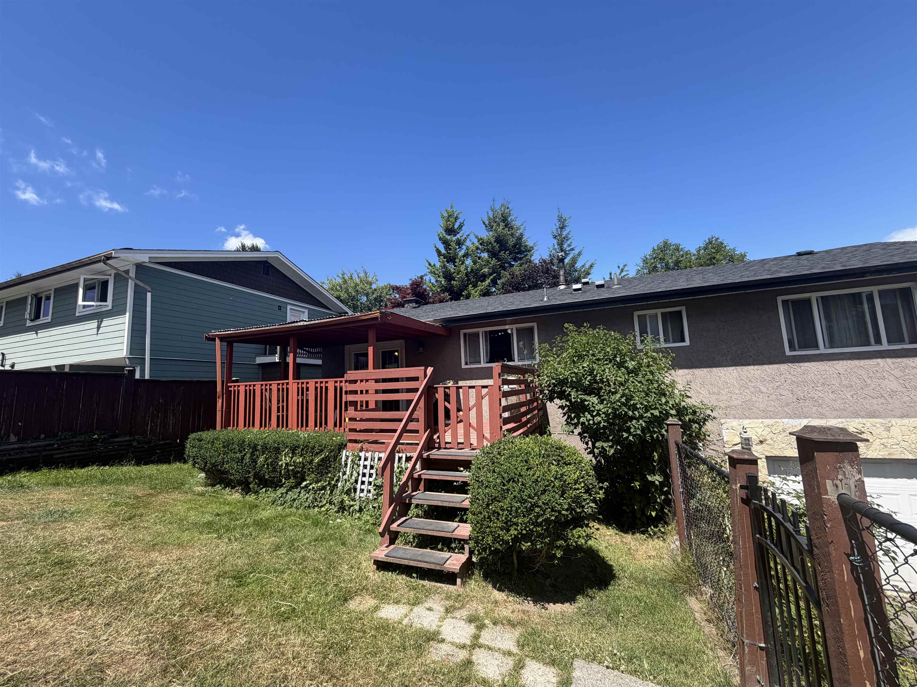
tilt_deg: +6.0
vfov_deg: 85.7
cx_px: 458
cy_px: 344
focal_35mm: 14
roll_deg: +3.6
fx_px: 371
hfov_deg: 102.1
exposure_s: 1/770
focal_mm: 2.22
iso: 40
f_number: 2.2
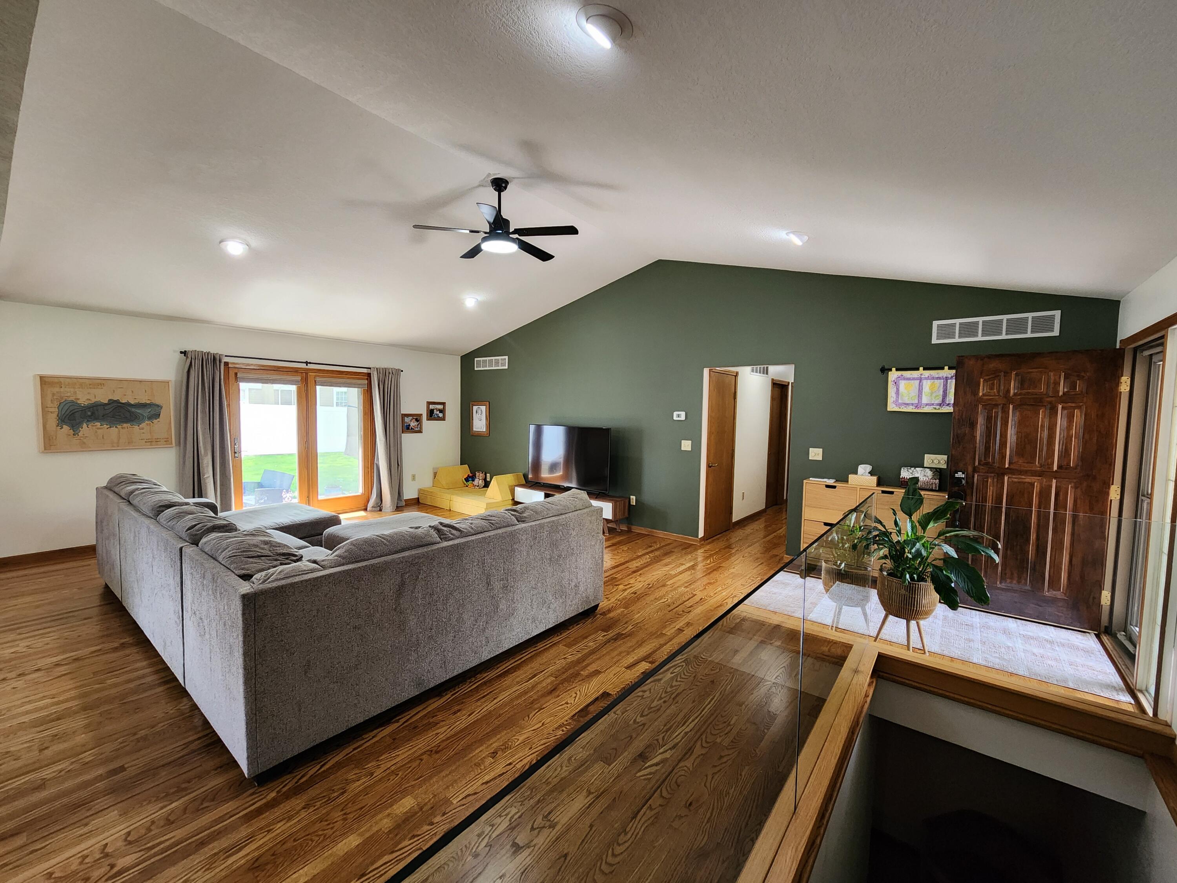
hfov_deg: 106.2
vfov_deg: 89.9
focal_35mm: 13
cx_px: 588
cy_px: 442
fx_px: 442
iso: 250
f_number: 2.2
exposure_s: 1/60
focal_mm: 2.2
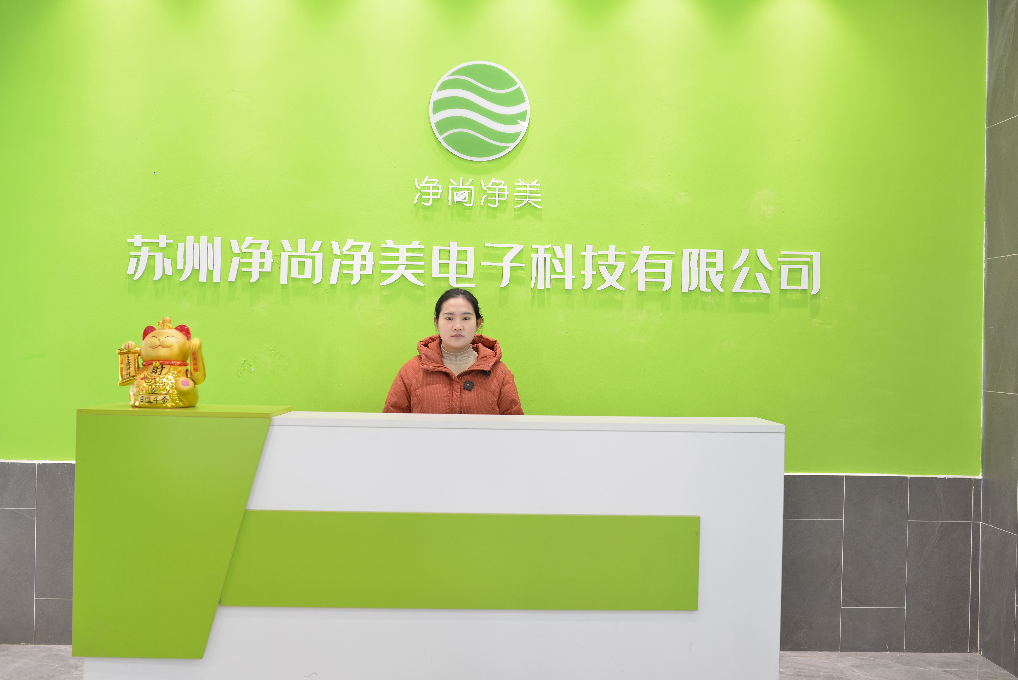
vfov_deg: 37.9
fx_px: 990
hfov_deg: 54.4
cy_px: 340
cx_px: 509
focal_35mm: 35
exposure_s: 1/10
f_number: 3.2
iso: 125
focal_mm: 35
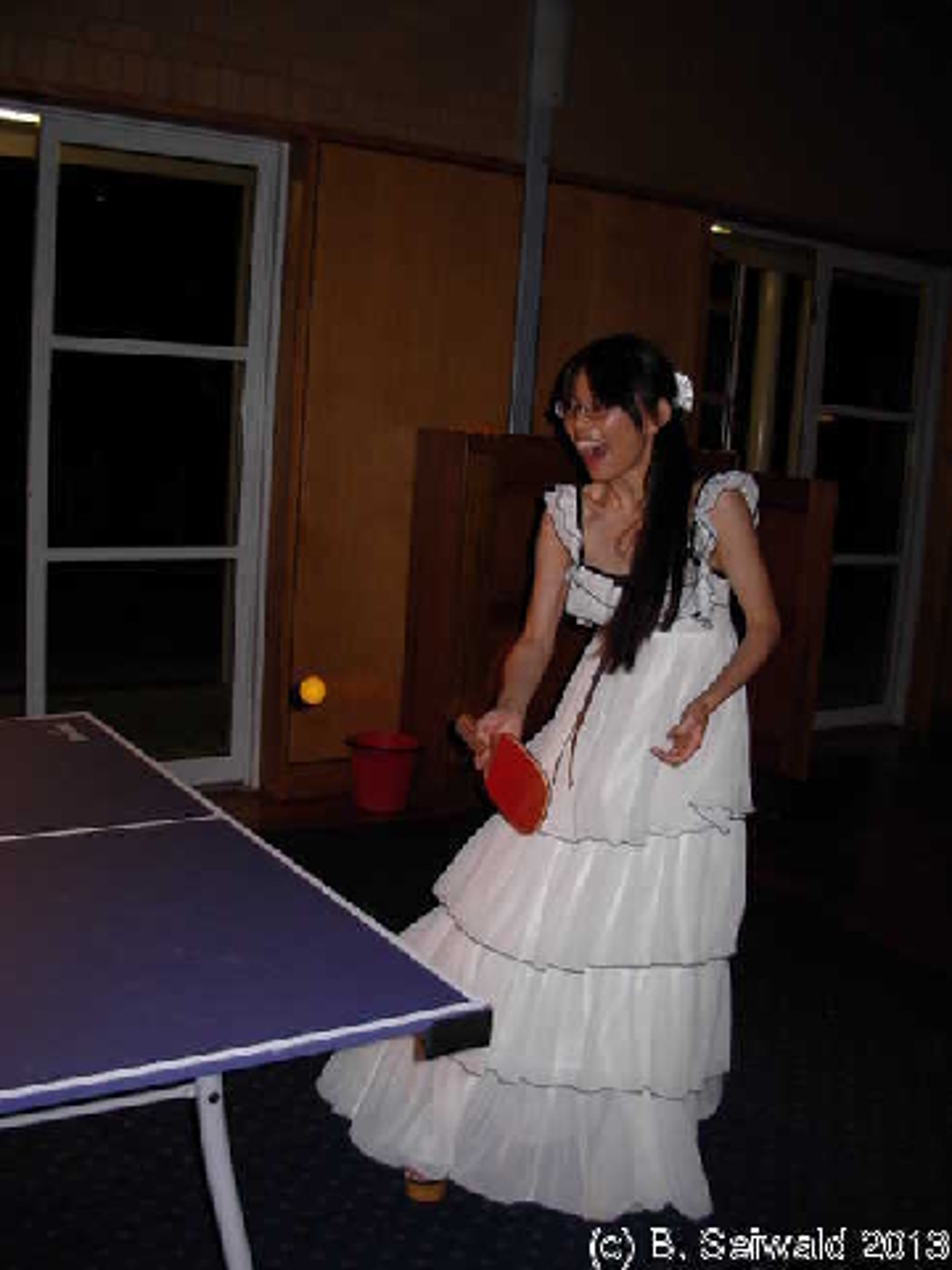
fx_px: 1393
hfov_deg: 37.7
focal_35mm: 38
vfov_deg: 49.0
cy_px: 635
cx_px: 476
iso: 91
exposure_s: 1/26.1
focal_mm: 6.3
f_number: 2.9
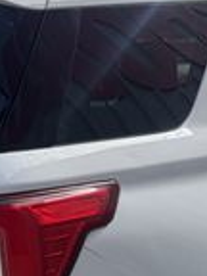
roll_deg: +2.5
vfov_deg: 17.9
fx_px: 853
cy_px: 280
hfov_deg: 13.8
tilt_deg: -15.0
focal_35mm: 107
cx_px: 59
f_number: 1.78
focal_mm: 6.76
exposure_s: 1/4167
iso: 80
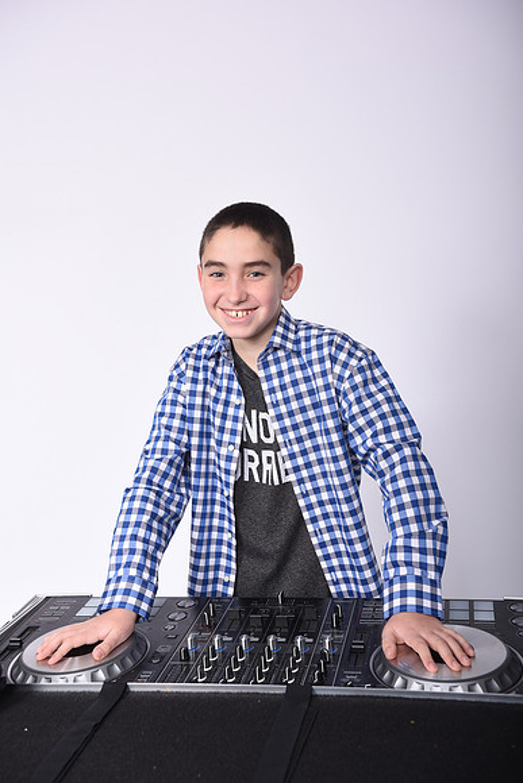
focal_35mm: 40
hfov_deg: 33.4
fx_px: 871
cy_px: 392
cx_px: 262
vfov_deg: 48.4
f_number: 8
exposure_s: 1/250
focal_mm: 40
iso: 200
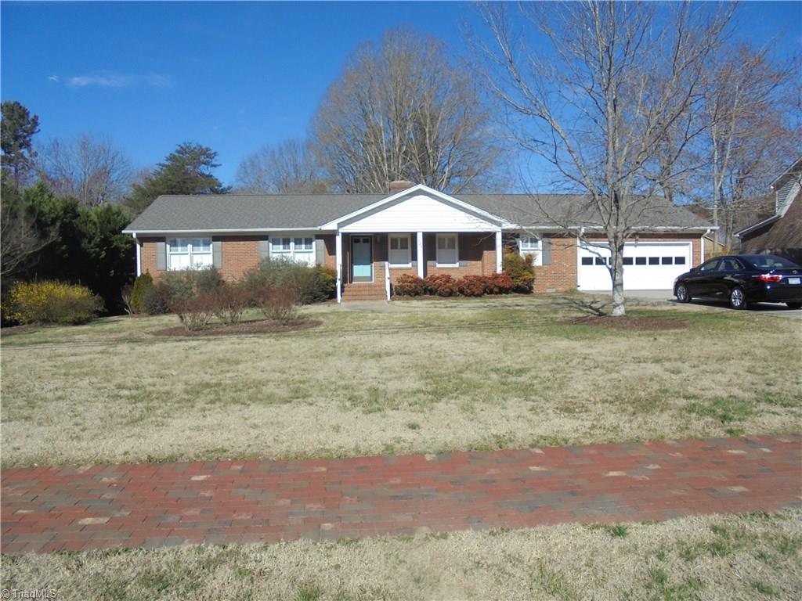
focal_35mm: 26
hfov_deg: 67.3
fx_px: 602
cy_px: 300
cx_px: 401
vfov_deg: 53.1
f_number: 11.5
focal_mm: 4.6
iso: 100
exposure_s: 1/125
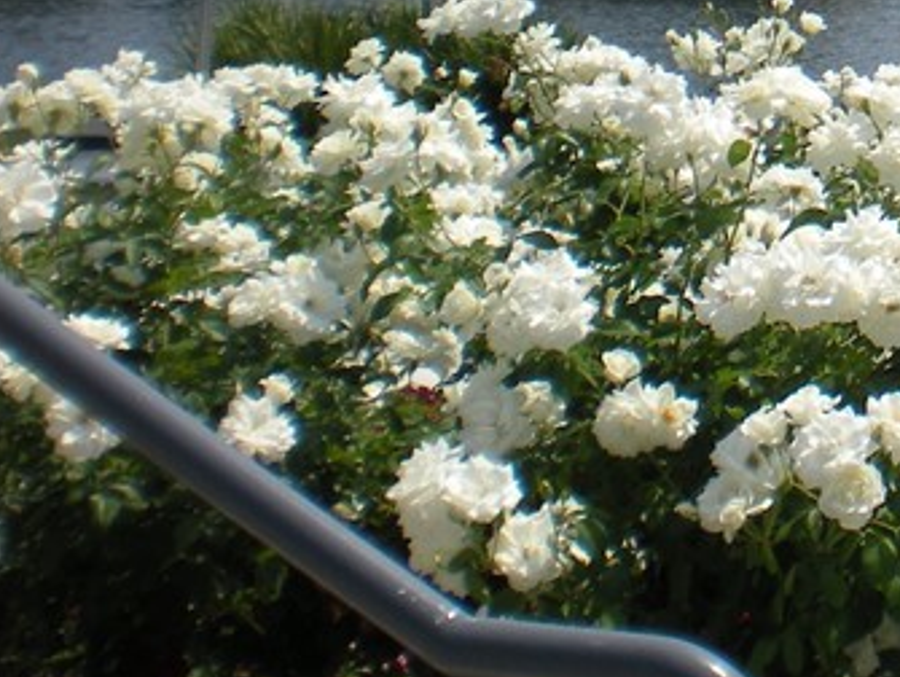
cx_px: 1225
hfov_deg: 15.9
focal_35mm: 116
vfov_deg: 12.5
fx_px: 3019
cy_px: -97
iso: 64
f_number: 4.6
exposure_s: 1/672
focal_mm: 6.3
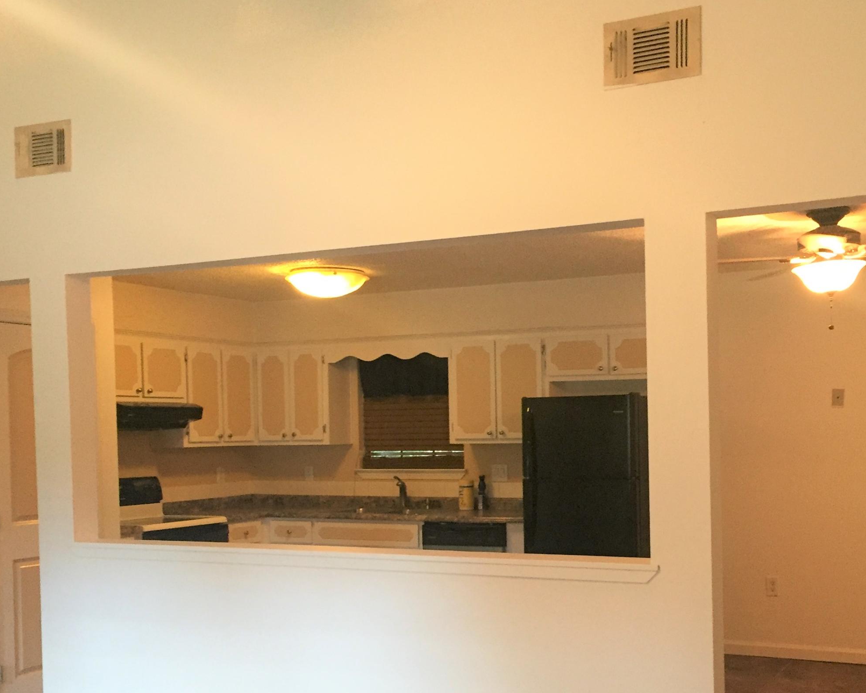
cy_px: 464
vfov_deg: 34.6
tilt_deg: -1.7
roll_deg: +0.2
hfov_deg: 42.7
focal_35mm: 43
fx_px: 1102
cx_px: 523
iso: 160
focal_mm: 4.15
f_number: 2.2
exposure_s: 1/30
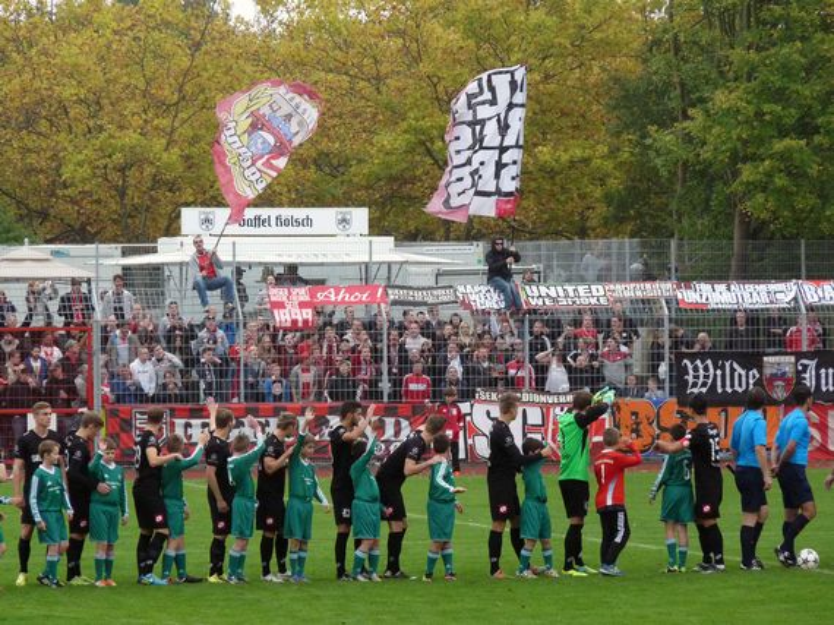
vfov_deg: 6.3
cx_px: 417
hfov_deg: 8.4
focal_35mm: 236
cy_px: 312
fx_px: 5684
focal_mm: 41.9
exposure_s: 1/400
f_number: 3.7
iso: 400
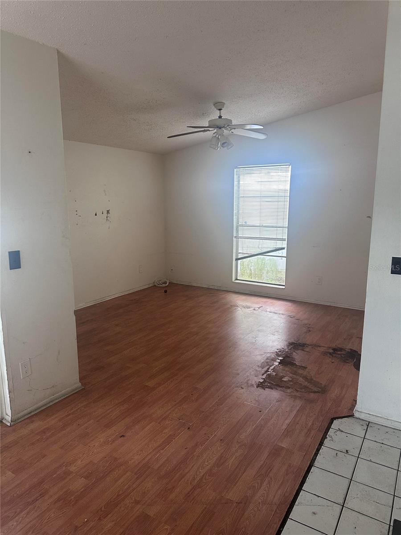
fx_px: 371
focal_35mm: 24
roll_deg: -1.0
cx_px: 200
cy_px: 268
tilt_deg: -11.4
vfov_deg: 71.6
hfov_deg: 56.8
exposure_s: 1/74
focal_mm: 6.86
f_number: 1.78
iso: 250
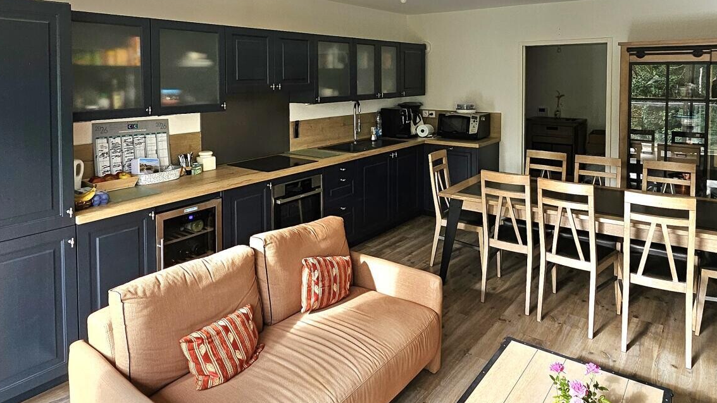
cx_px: 368
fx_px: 456
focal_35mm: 24
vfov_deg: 46.1
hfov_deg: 76.3
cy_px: 106
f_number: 2.2
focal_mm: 1.74
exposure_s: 1/50.3
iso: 32
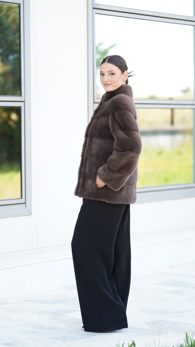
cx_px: 84
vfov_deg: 18.8
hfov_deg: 10.6
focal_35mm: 114
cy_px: 174
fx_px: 1048
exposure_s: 1/250
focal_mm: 108
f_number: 2.8
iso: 200
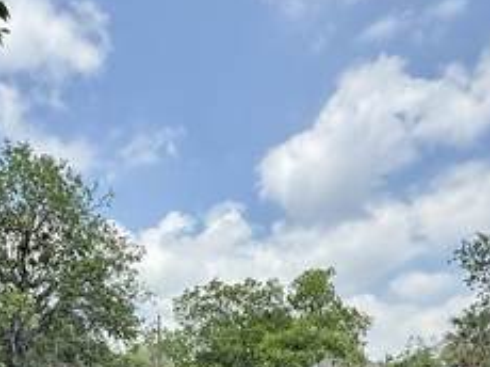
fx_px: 551
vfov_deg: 31.4
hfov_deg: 46.9
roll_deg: -0.3
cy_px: 431
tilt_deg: -0.9
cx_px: 149
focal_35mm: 39
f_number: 2.2
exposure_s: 1/1145
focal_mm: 2.22
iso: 80
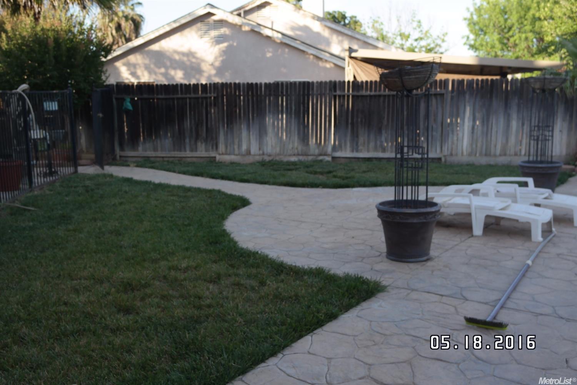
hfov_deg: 53.1
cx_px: 288
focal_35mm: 36
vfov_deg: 36.9
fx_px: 577
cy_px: 192
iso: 100
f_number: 5
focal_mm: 24
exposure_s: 1/160
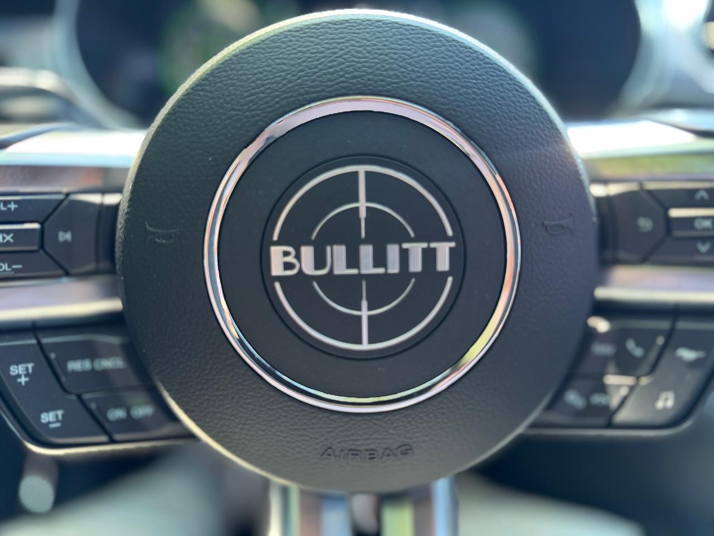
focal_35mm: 24
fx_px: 495
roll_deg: -4.2
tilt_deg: -26.1
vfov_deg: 56.8
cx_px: 357
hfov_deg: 71.6
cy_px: 268
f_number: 1.78
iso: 200
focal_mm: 6.76
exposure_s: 1/51
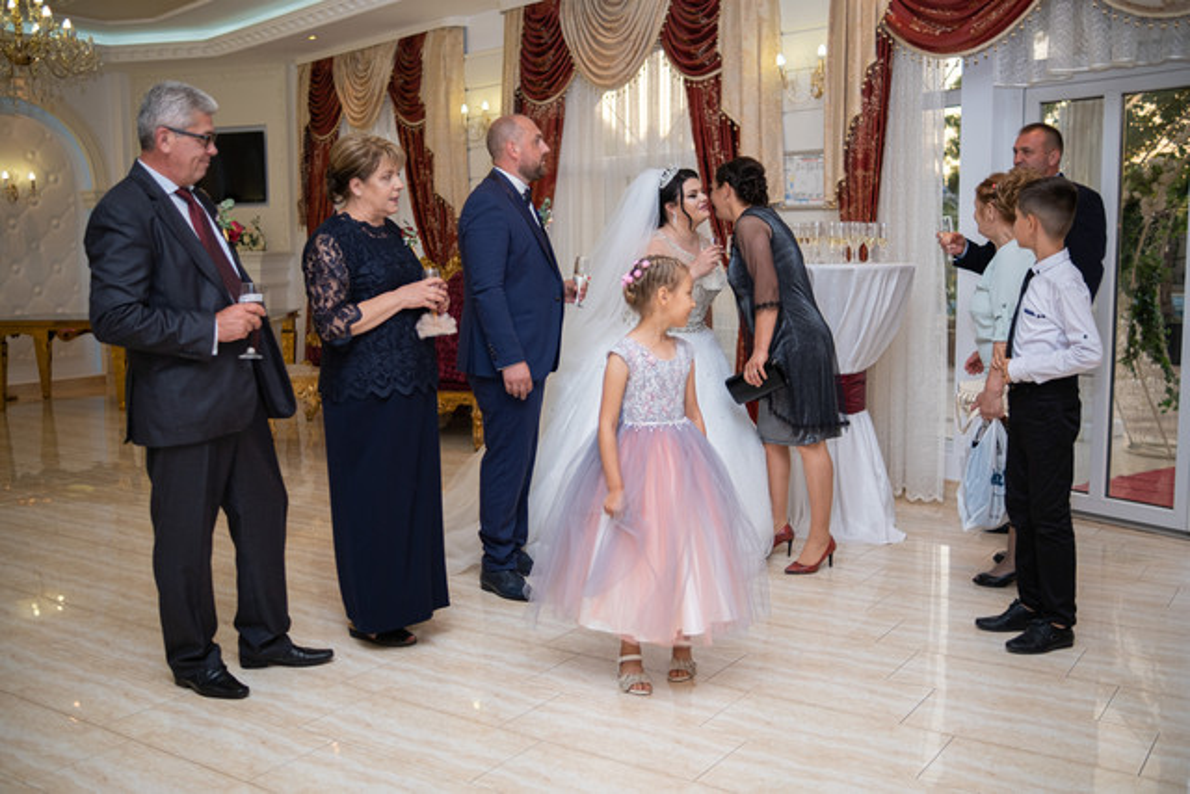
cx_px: 595
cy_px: 397
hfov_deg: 54.4
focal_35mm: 35
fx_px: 1157
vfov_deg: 37.9
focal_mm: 23
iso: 200
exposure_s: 1/250
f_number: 1.4
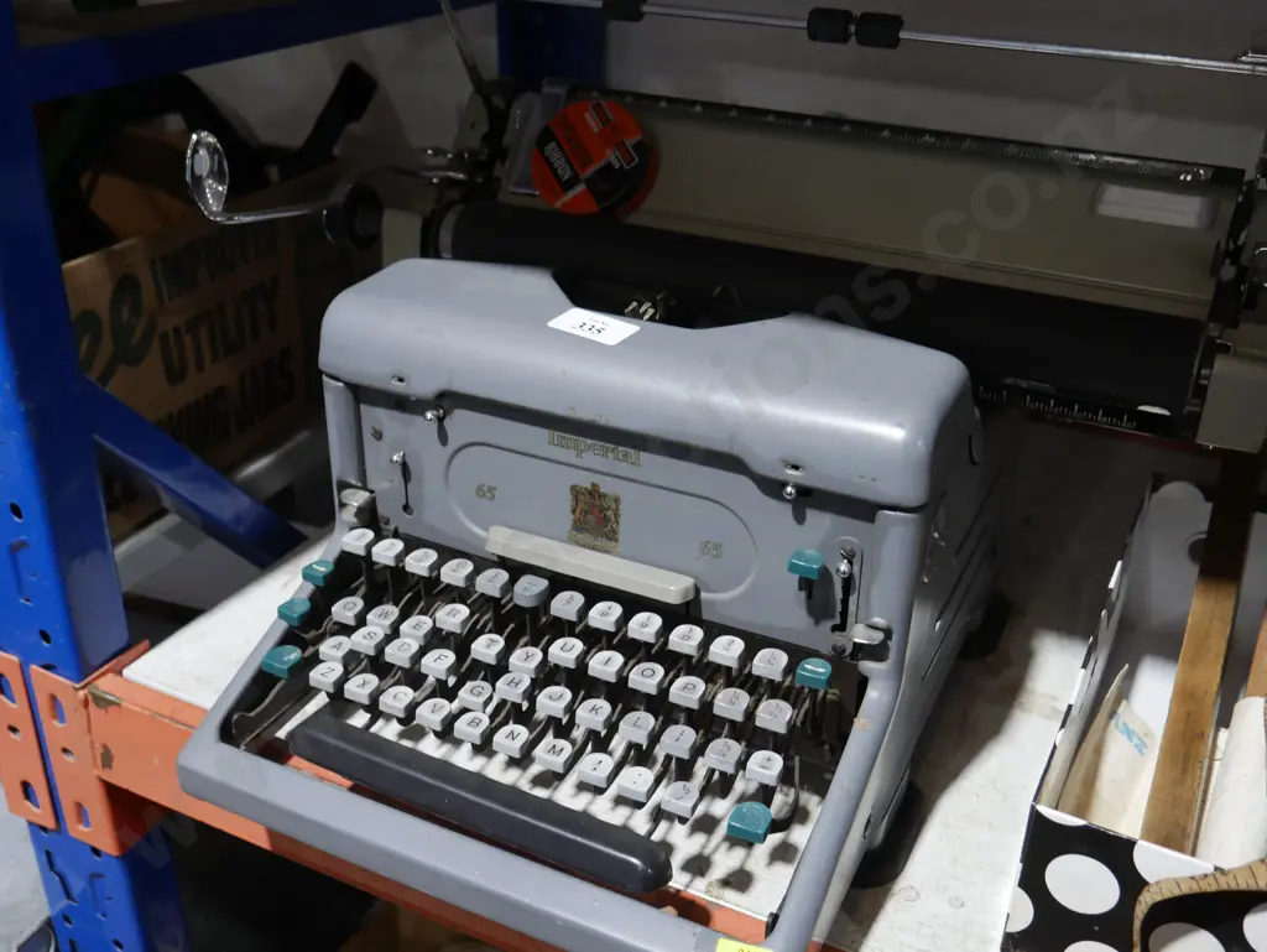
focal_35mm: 36
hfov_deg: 51.3
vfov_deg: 39.7
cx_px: 634
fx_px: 1318
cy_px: 476
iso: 640
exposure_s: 1/60
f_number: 4
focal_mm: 18
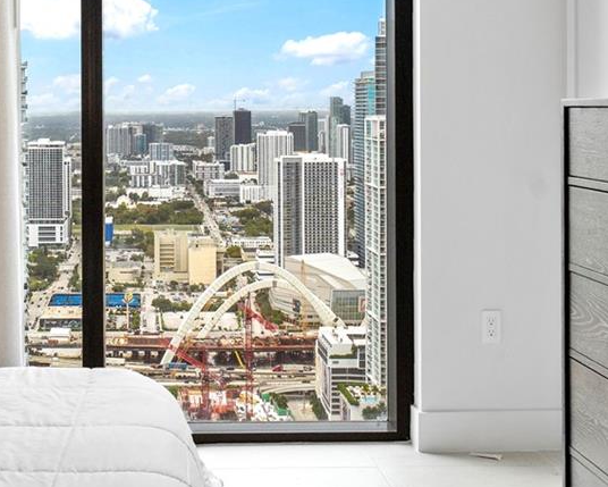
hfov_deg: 32.9
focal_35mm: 56
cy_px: 145
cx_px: 151
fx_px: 1008
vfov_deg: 26.9
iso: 640
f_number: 8
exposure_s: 1/13
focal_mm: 20
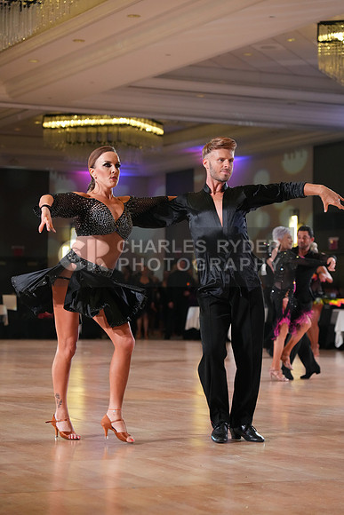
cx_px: 172
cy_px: 258
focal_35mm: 94
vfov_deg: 21.7
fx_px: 1346
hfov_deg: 14.6
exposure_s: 1/500
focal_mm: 94
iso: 4000
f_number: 4
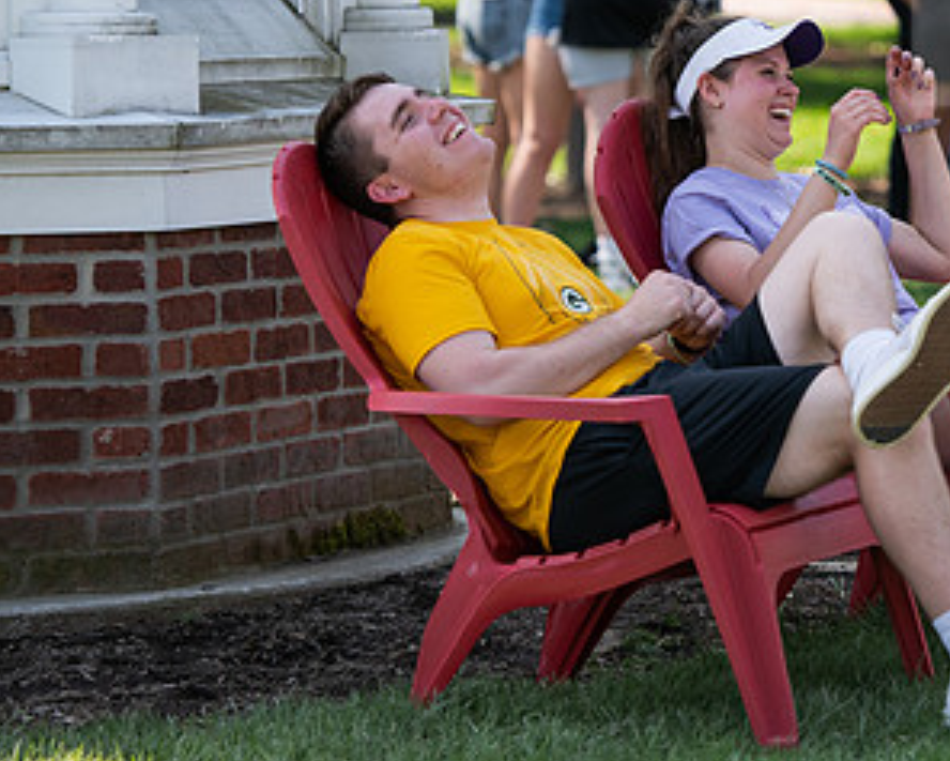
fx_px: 6722
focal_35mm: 239
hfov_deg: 8.1
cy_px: 226
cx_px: 815
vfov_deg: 6.5
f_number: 3.5
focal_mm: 130
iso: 125
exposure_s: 1/640
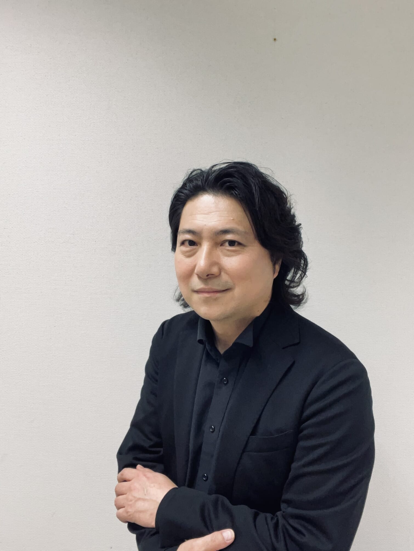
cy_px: 276
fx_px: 478
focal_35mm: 30
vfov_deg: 60.0
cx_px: 207
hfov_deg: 46.8
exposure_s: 1/60
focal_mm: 2.71
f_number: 2.2
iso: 160
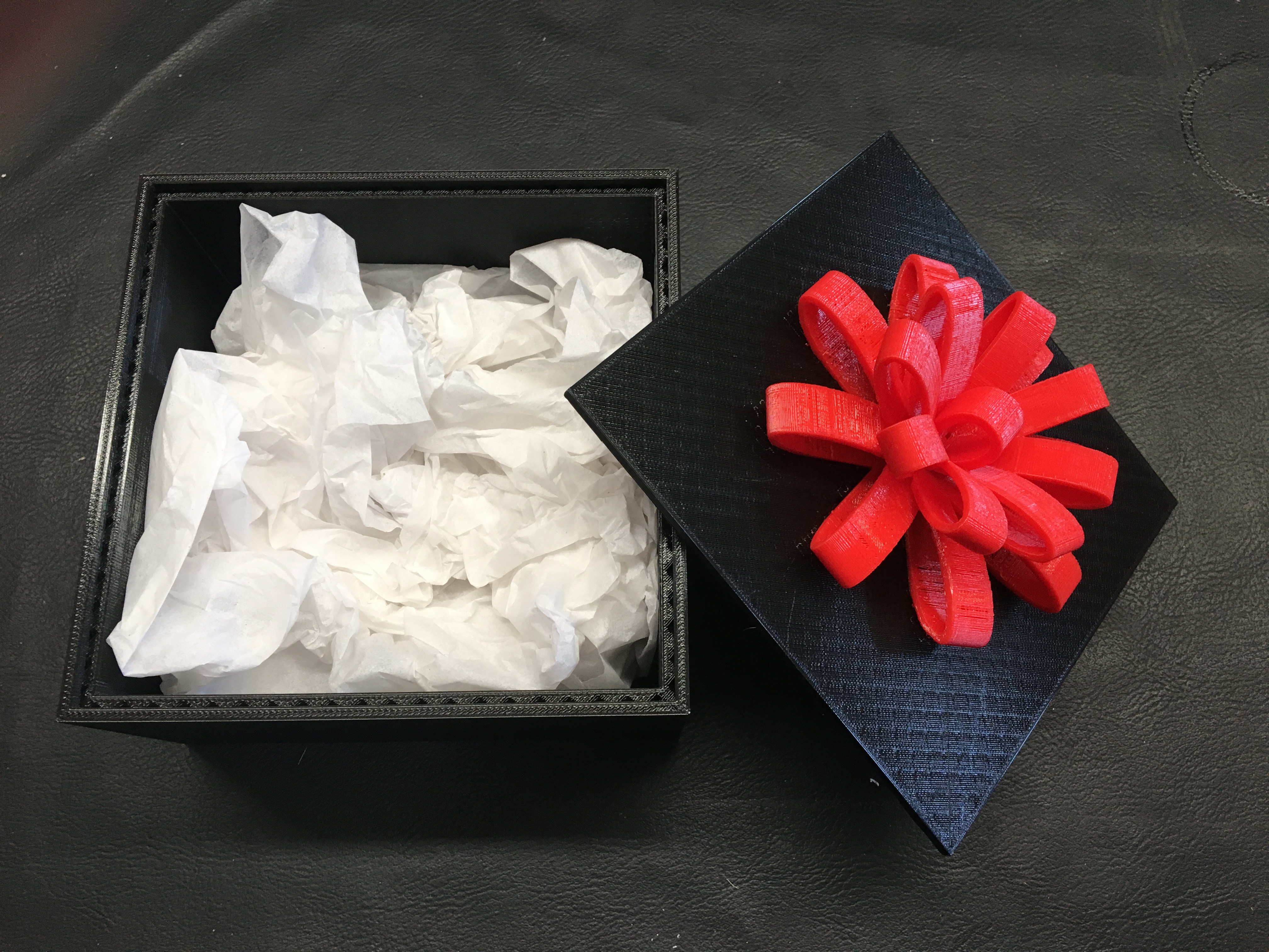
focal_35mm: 29
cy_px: 476
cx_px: 634
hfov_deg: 61.7
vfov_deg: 48.2
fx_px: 1063
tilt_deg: -72.1
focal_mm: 4.15
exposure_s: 1/30
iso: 40
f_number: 2.2
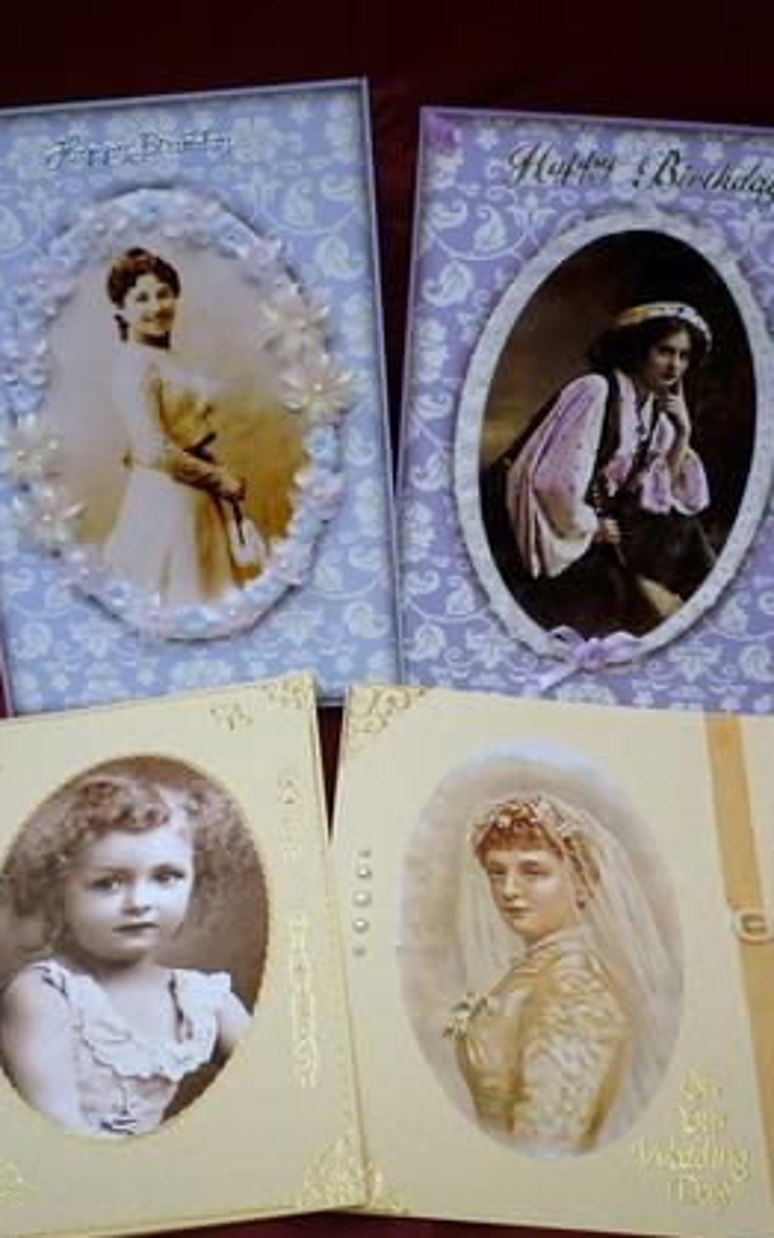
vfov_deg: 58.1
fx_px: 1113
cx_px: 375
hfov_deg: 38.3
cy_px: 641
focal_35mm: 33
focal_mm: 5.2
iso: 80
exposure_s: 1/80
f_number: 3.3
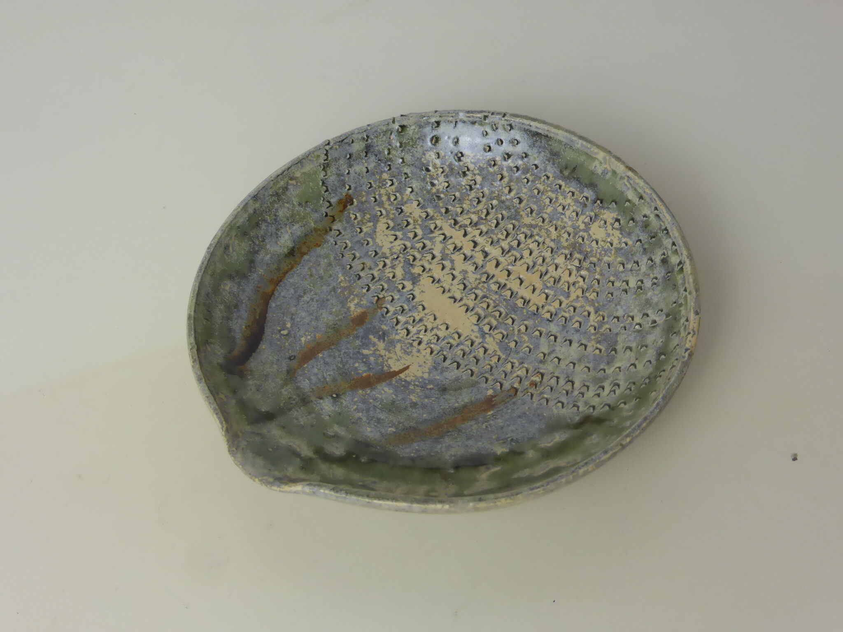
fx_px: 1145
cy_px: 316
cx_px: 422
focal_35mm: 47
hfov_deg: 40.4
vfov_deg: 30.9
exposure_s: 1/60
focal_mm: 8.5
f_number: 4.2
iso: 200
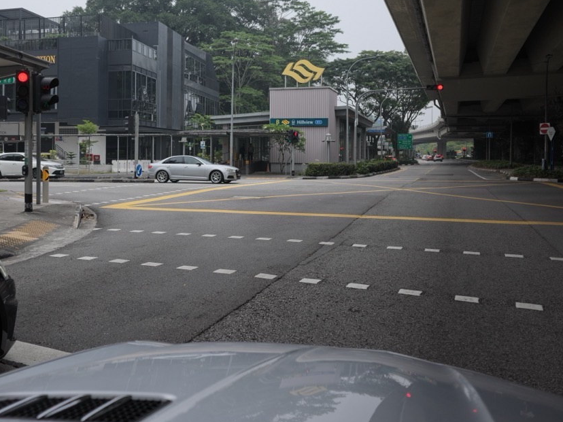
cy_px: 147
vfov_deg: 41.4
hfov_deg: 52.5
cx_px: 171
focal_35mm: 34
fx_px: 553
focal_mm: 28
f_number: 4
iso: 200
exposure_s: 1/250
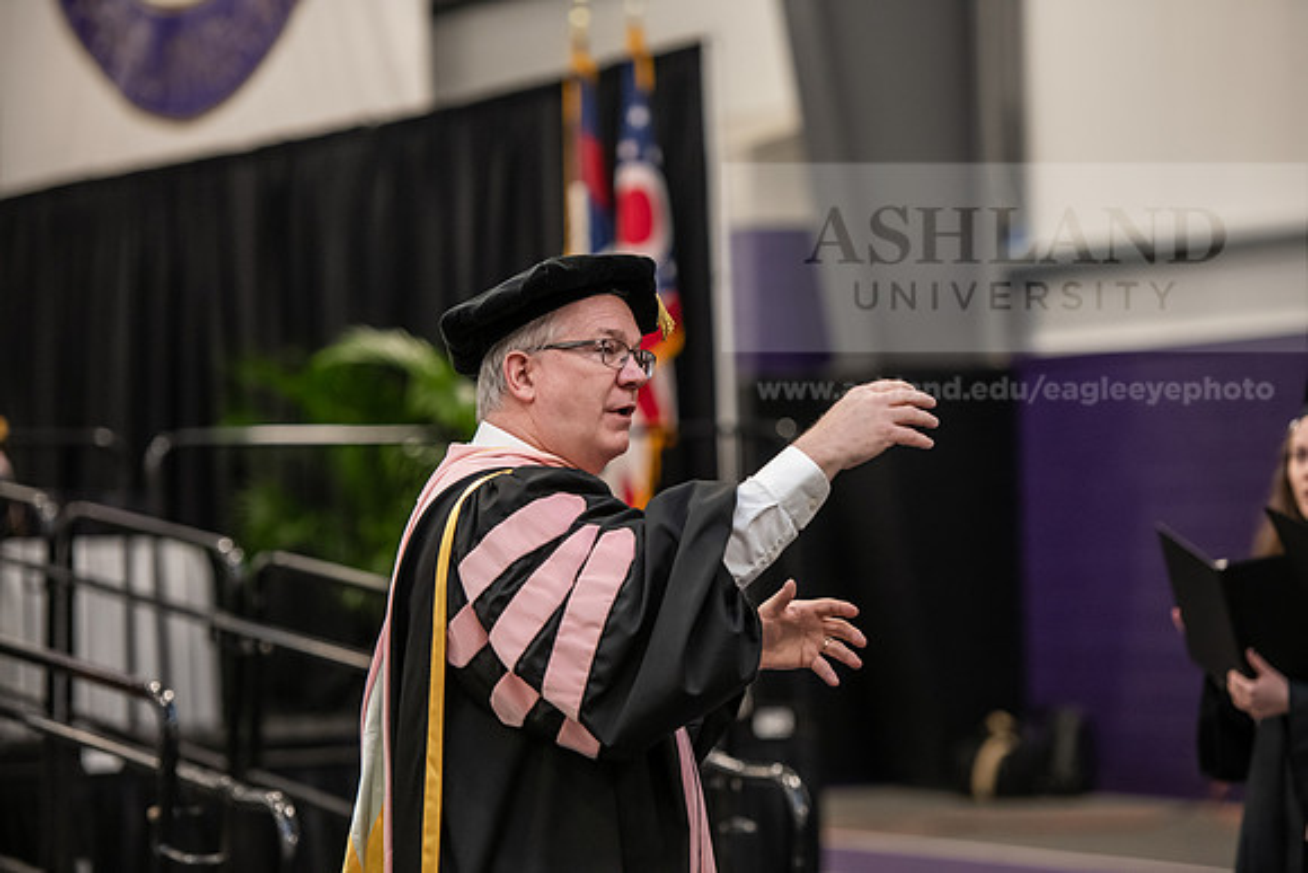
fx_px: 4906
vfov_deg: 10.2
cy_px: 436
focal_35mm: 135
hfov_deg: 15.2
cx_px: 654
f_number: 3.2
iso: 2500
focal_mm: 135
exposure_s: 1/200
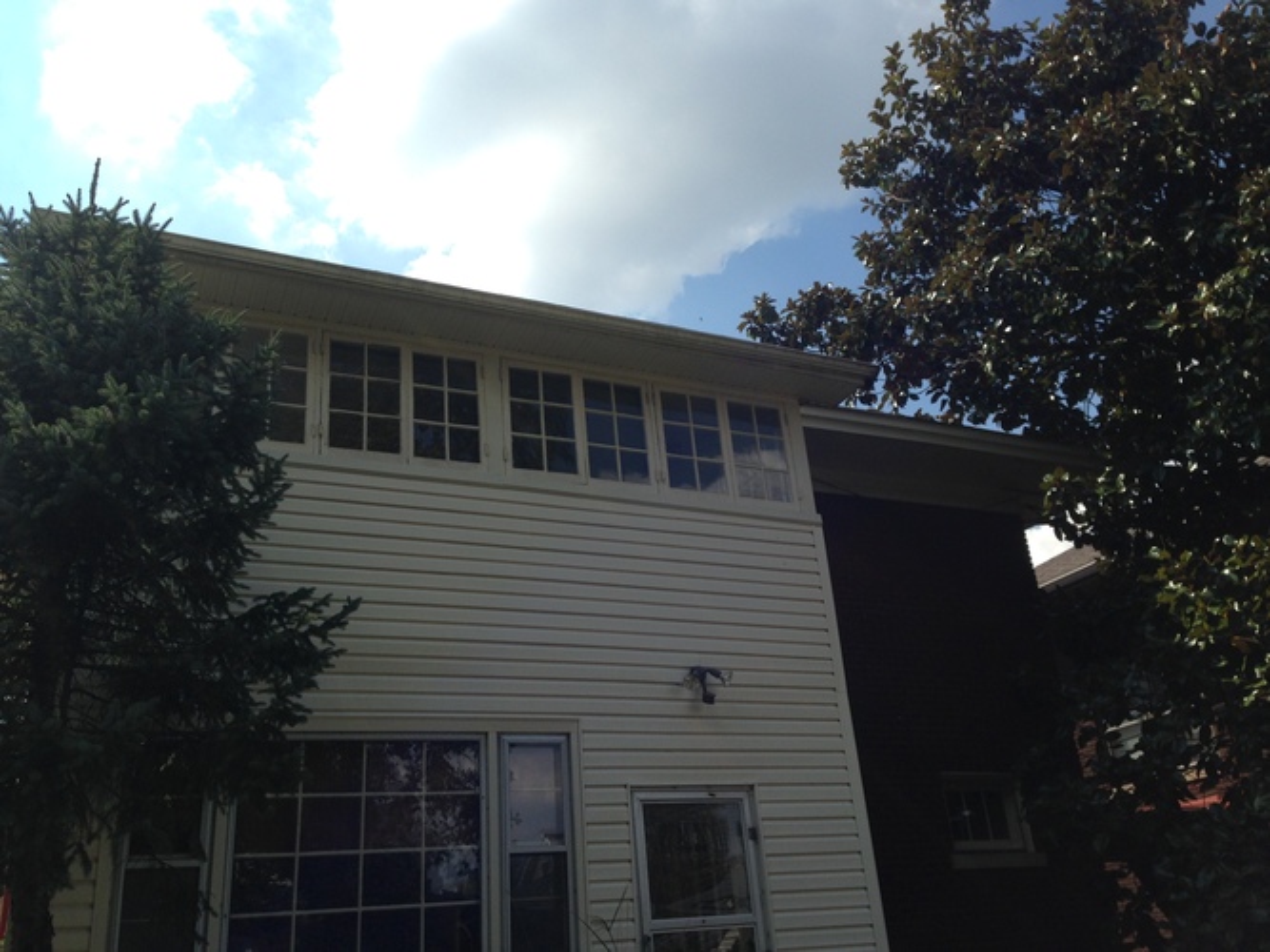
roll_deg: +4.1
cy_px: 476
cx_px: 635
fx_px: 1210
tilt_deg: +24.4
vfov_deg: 42.9
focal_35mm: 33
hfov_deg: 55.4
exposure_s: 1/1808
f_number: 2.4
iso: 50
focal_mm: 4.12
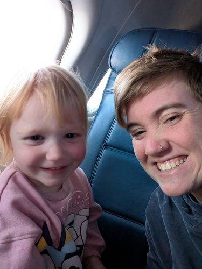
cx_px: 101
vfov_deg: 79.0
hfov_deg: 63.4
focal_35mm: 21
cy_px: 134
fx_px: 163
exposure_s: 1/15
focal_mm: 2.74
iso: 945
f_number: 2.2
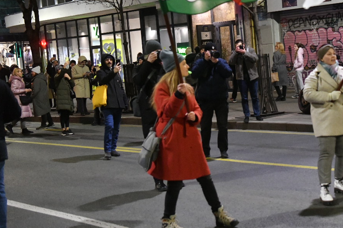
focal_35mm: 73
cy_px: 86
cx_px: 309
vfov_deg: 18.6
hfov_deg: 26.8
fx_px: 695
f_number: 3.2
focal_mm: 40
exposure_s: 1/400
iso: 6400
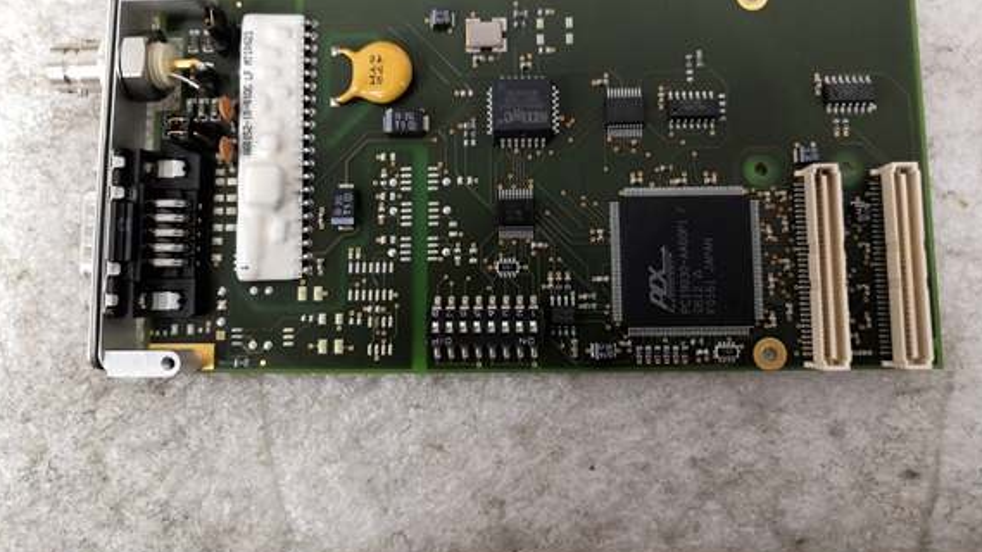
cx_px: 499
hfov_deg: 62.6
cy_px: 191
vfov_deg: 37.4
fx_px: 807
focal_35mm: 31
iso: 500
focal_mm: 3.95
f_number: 1.8
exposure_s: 1/25
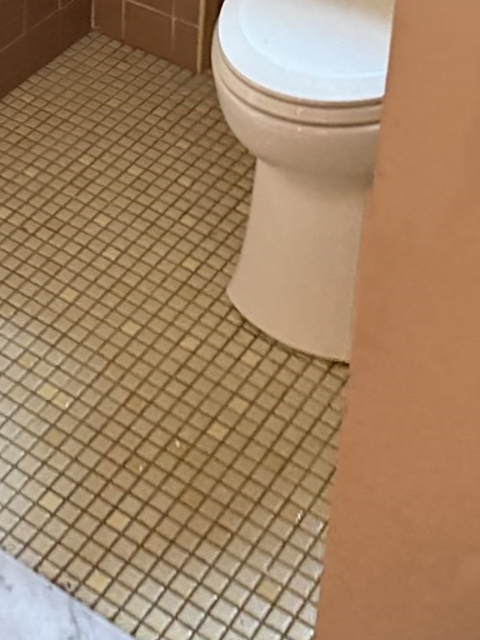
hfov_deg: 20.1
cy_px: -131
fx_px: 1331
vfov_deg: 24.5
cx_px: 52
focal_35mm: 72
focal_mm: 6.76
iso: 800
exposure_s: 1/60
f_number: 1.78
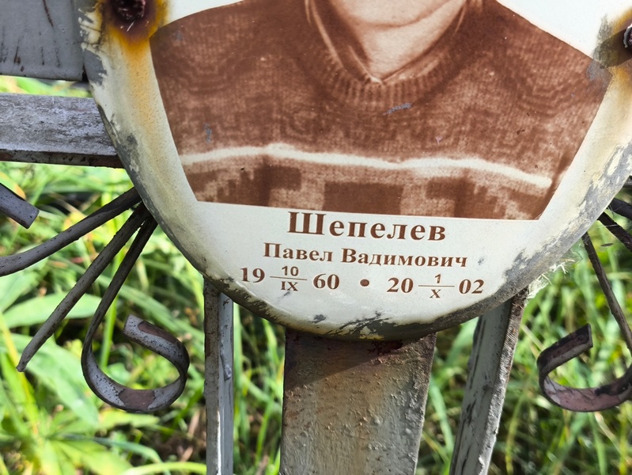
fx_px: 913
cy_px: 238
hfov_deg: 38.2
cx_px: 316
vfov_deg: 29.1
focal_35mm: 50
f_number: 1.7
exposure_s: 1/338
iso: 50
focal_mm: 4.71
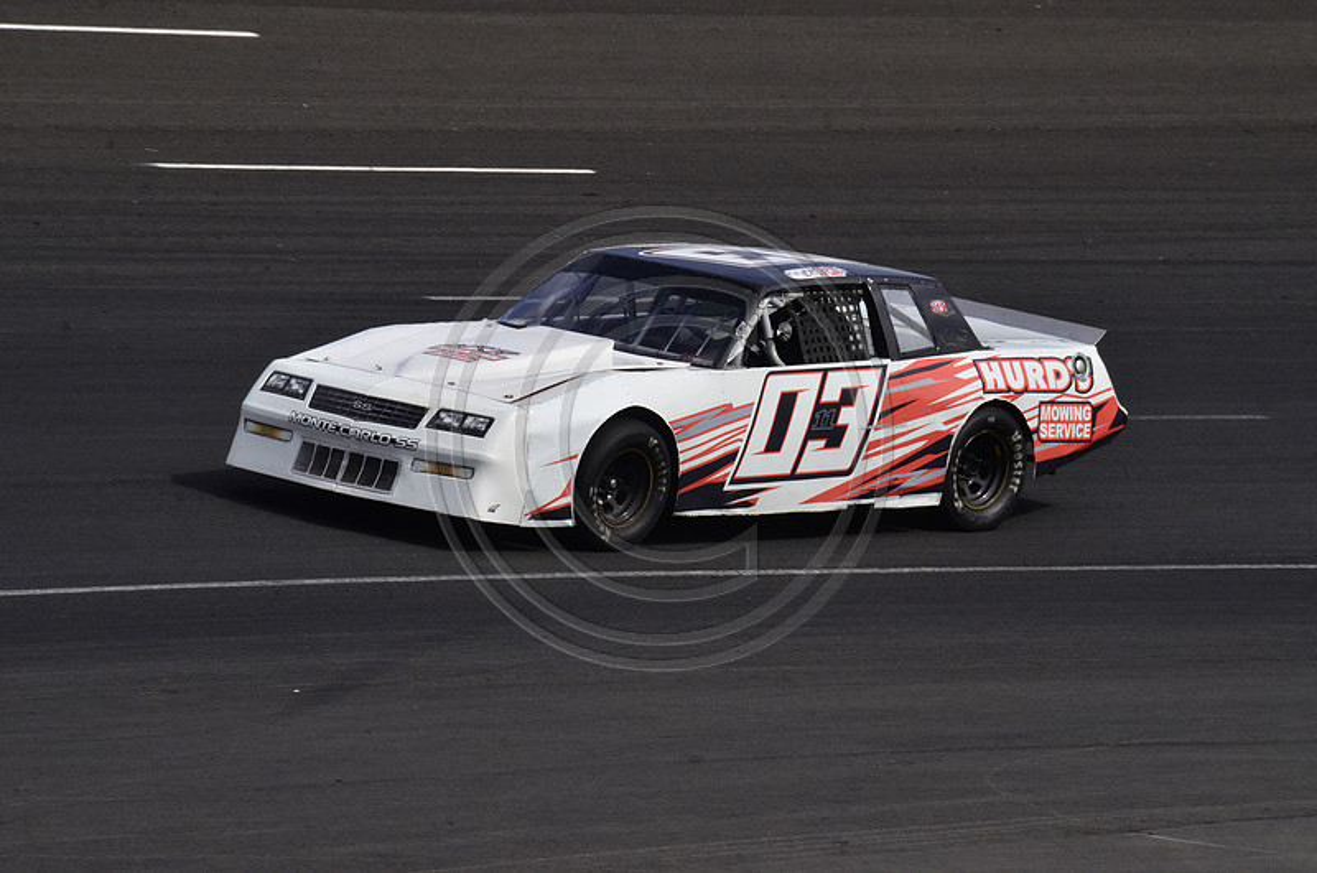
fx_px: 10953
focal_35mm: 300
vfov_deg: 4.6
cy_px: 436
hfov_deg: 6.9
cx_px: 658
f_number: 16
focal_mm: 200
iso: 1000
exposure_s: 1/1000
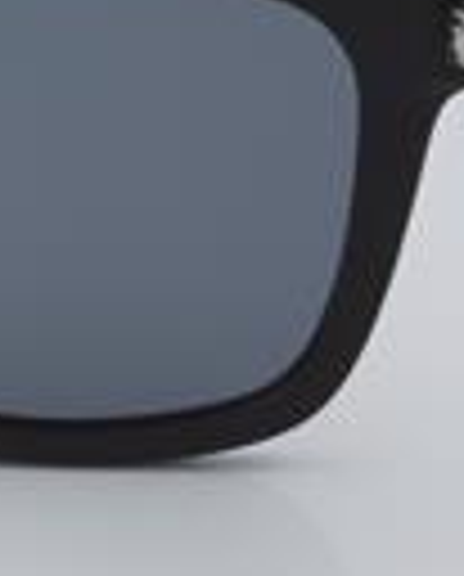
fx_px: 3746
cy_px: 122
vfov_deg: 8.8
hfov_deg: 6.9
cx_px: -360
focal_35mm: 219
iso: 100
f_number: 32
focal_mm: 50
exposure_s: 1/4
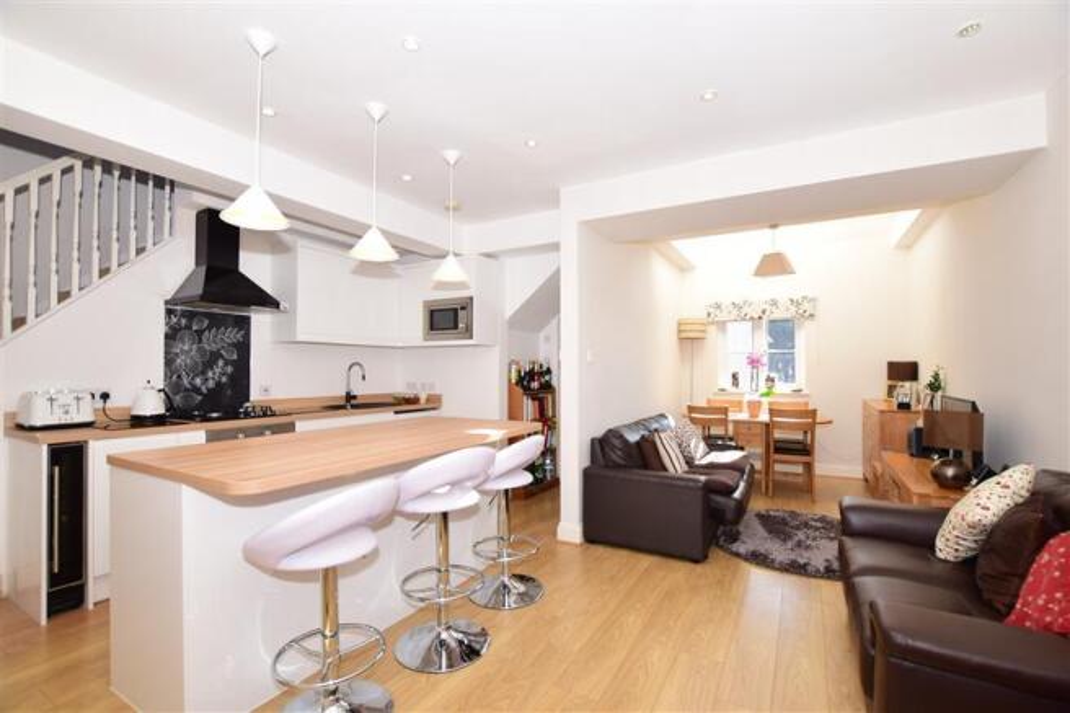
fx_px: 446
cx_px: 535
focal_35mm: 15
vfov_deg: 77.3
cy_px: 356
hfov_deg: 100.4
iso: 200
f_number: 5
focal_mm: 10
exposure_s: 1/100
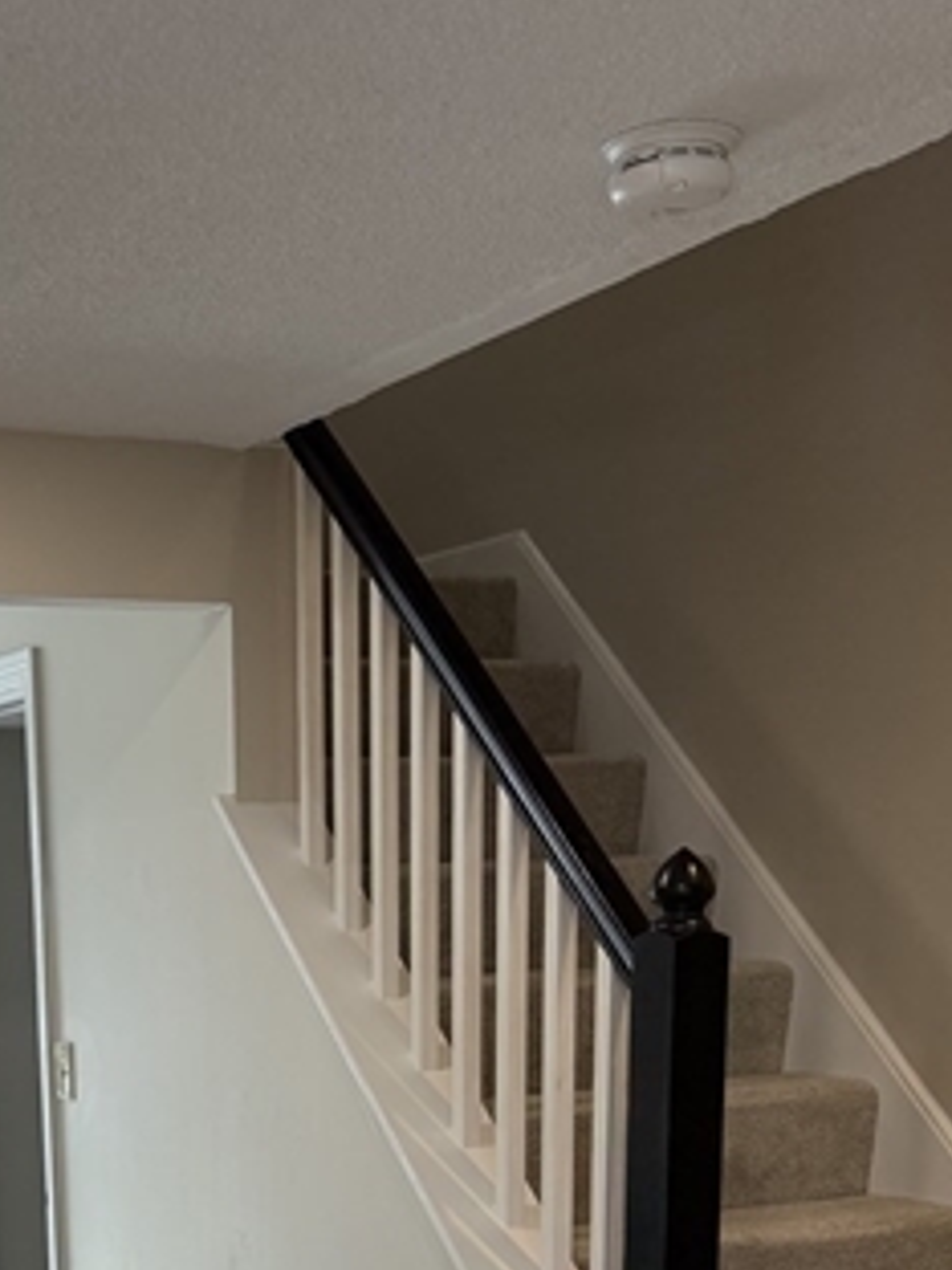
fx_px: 2163
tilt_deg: -9.8
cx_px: 203
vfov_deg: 29.9
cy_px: 1347
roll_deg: +2.1
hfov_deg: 24.5
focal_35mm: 59
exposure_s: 1/223
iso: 160
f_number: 1.78
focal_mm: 6.76
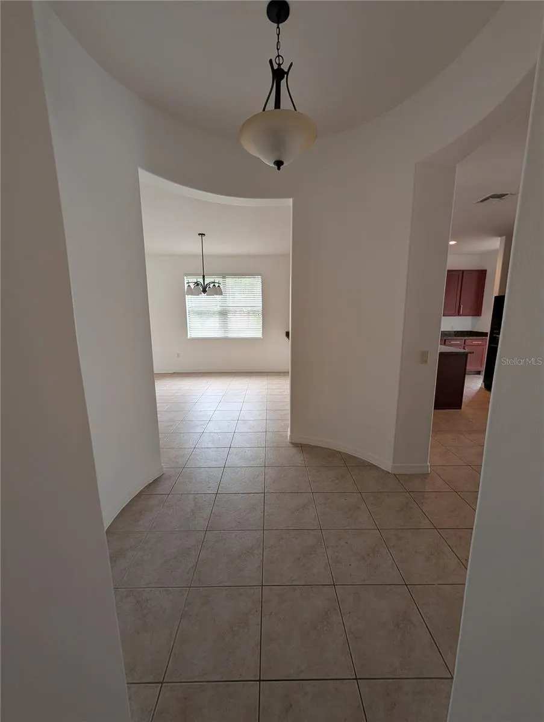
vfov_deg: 110.5
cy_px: 361
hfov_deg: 94.6
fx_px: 251
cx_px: 272
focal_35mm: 12
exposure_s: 1/120
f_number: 1.7
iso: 60
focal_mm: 2.02
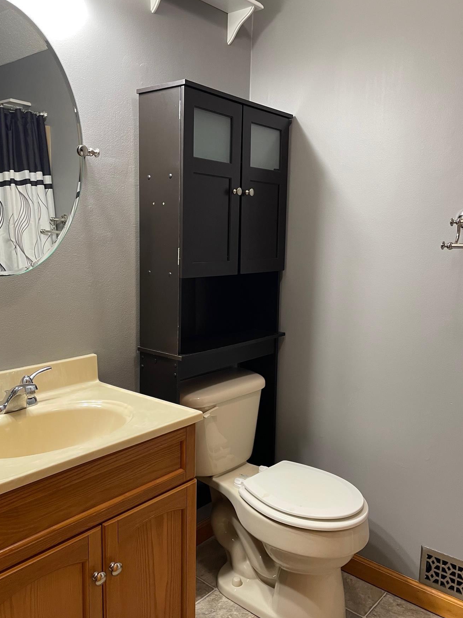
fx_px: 535
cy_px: 309
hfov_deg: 46.8
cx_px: 219
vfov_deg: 60.0
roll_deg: -0.9
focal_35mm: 30
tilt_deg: -8.3
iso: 160
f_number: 1.6
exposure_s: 1/60
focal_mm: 4.2
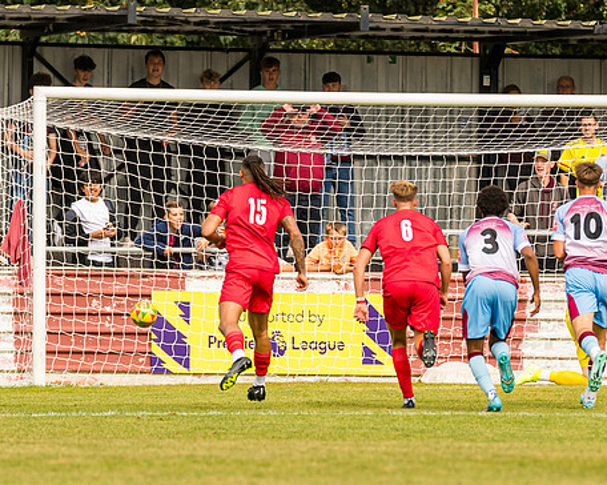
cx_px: 234
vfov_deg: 2.6
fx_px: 10698
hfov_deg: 3.2
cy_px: 229
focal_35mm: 596
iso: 640
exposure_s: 1/4000
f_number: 4
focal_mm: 250
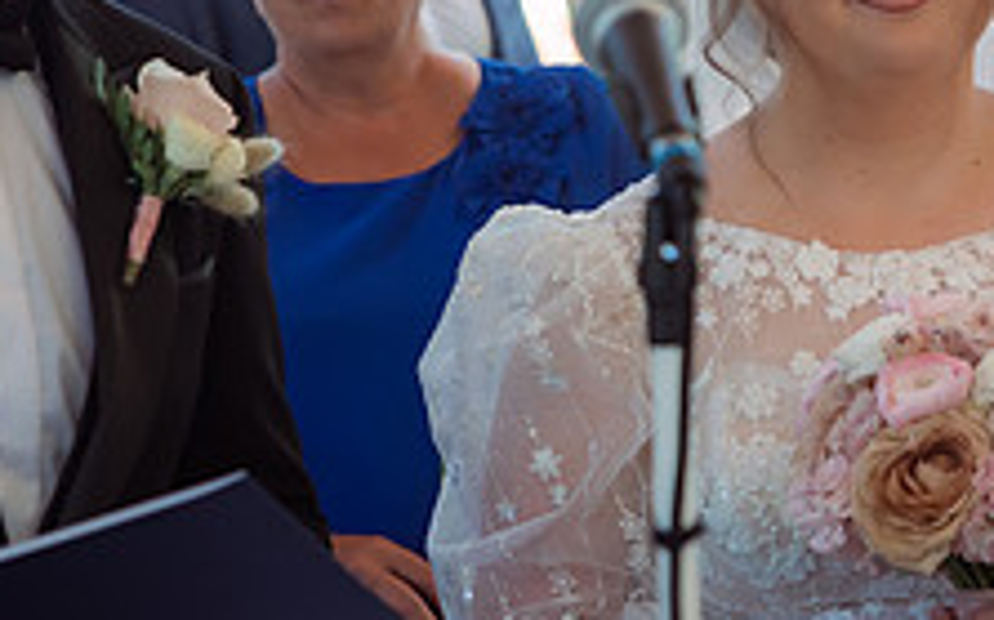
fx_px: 5035
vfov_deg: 7.0
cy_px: 105
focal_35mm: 186
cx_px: 811
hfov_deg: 11.2
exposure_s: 1/200
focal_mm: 70
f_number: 3.2
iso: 640
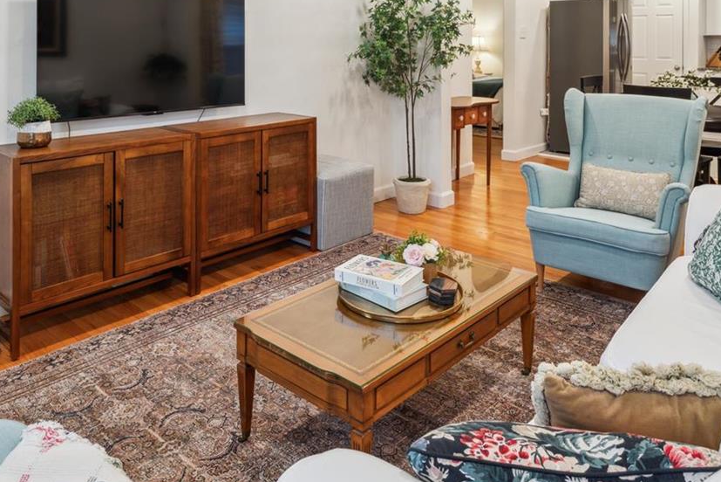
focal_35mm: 31
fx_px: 616
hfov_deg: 60.6
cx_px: 335
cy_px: 49
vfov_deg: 39.6
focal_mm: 15.9
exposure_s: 1/1.67
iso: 100
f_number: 13
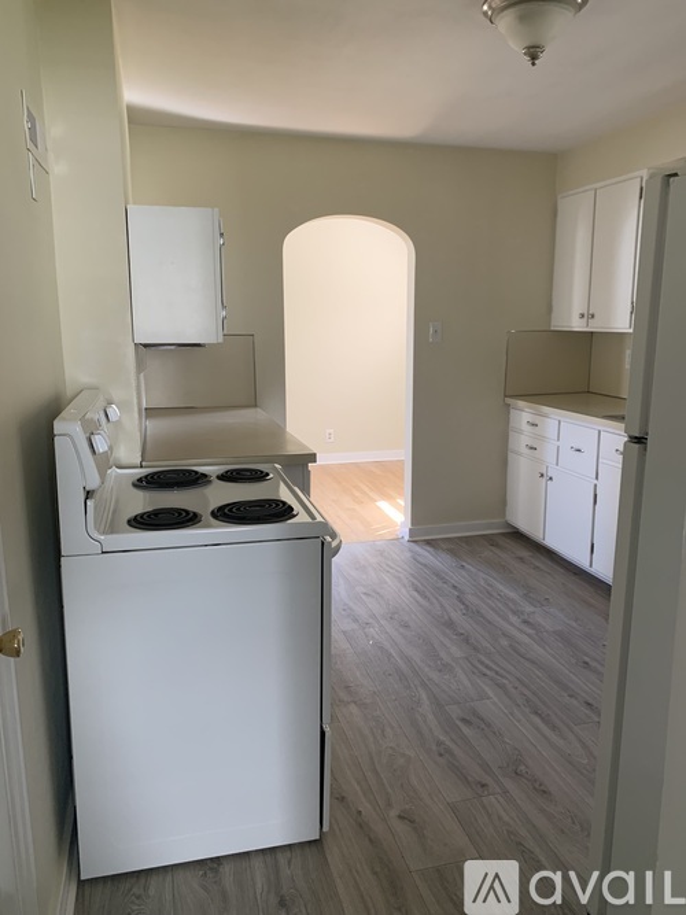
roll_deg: +0.9
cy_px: 458
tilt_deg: -10.6
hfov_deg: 53.0
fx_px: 687
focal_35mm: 26
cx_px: 343
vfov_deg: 67.3
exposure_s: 1/60
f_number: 1.8
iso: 100
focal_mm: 4.25
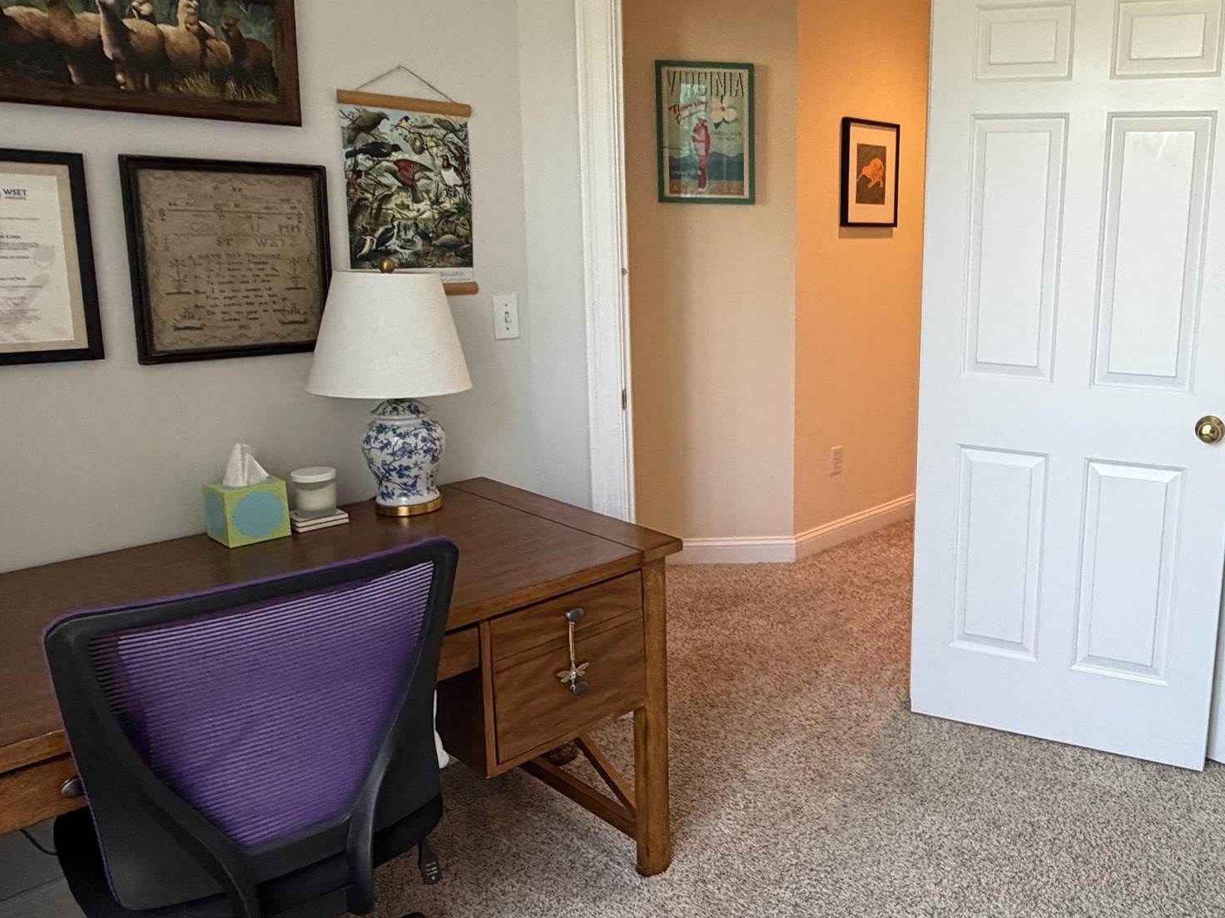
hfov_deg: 59.3
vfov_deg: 48.2
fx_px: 1026
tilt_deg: -11.1
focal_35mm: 29
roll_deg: -1.0
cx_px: 875
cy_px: 416
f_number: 2.2
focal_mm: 2.22
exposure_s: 1/121
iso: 320
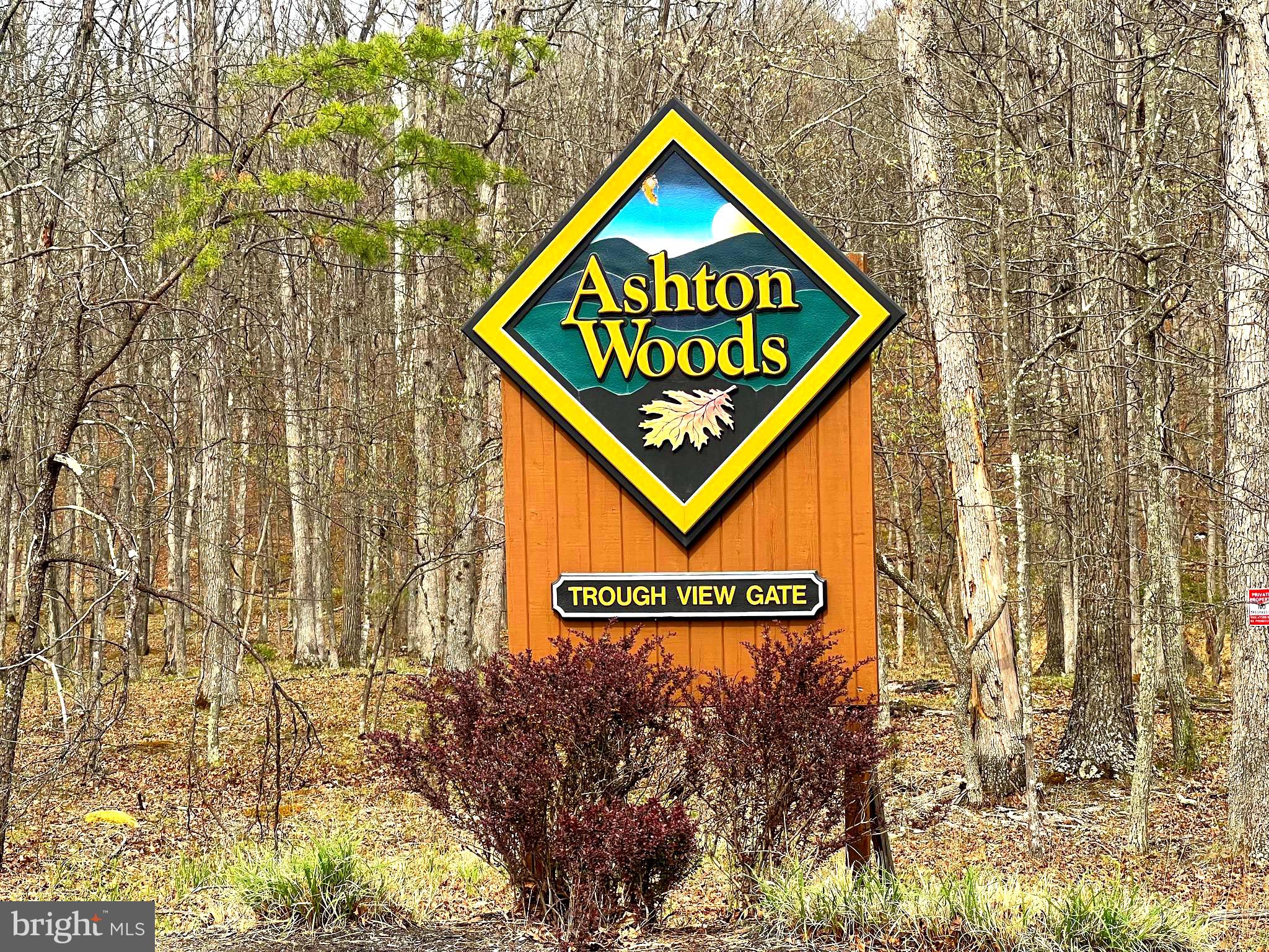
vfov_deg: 19.1
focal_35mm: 77
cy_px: 476
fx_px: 2823
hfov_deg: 25.3
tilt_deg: -1.3
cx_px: 634
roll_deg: +0.9
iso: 32
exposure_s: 1/285
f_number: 2.8
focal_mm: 9
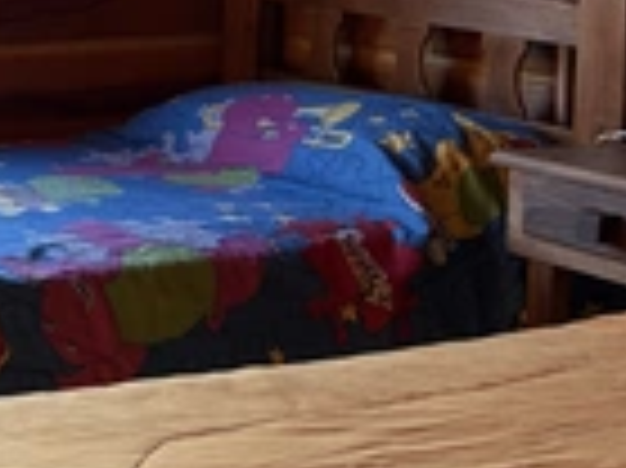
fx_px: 1373
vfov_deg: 18.4
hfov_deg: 22.3
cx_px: -239
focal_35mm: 76
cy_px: -90
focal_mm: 6.76
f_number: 1.78
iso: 80
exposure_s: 1/217
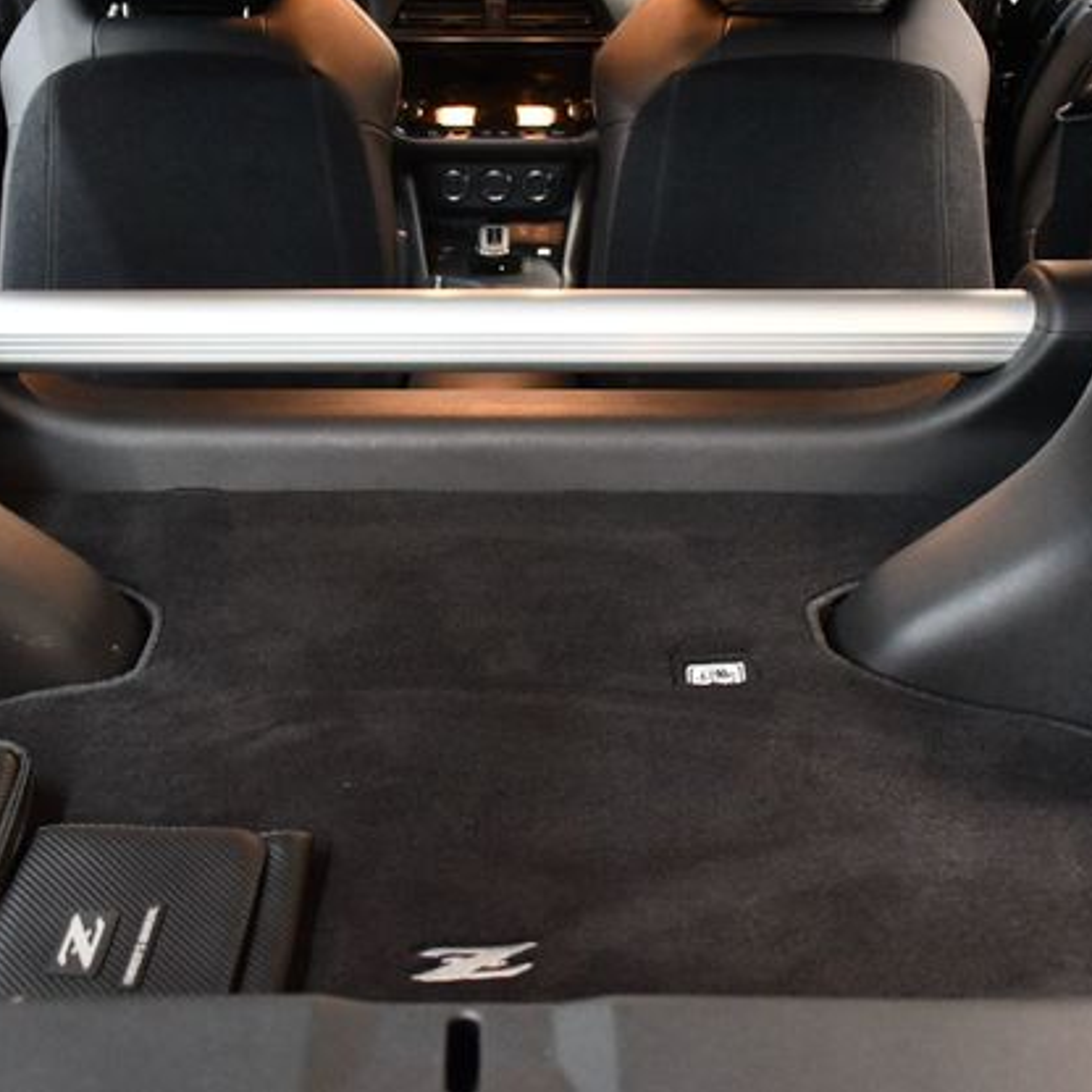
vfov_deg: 33.4
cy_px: 536
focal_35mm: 51
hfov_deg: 33.4
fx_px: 1820
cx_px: 480
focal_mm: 26
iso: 6400
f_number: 3.8
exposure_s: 1/60
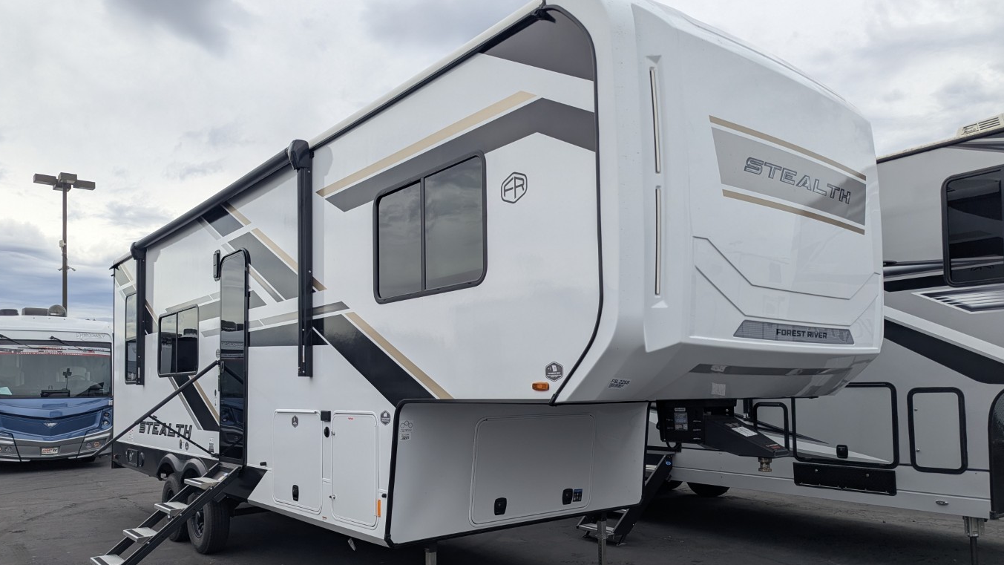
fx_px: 719
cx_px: 507
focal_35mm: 27
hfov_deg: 69.9
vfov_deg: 42.6
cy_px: 353
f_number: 1.85
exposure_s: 1/1595
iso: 47
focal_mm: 6.81
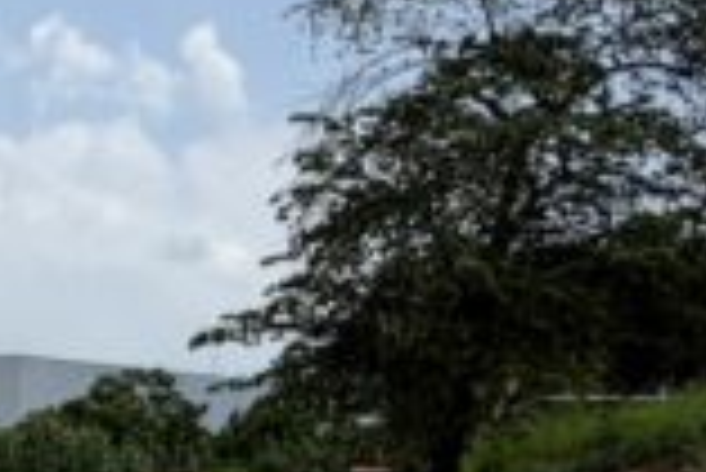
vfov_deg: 18.2
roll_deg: -1.0
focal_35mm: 74
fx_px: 1453
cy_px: 423
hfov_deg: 23.9
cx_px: -220
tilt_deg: +2.2
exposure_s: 1/1534
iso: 20
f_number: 2.2
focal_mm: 2.22
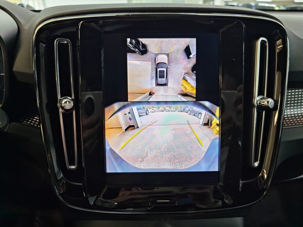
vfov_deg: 58.9
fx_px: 201
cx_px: 152
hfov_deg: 73.9
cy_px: 114
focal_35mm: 23
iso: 320
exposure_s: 1/75
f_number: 1.6
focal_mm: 5.4
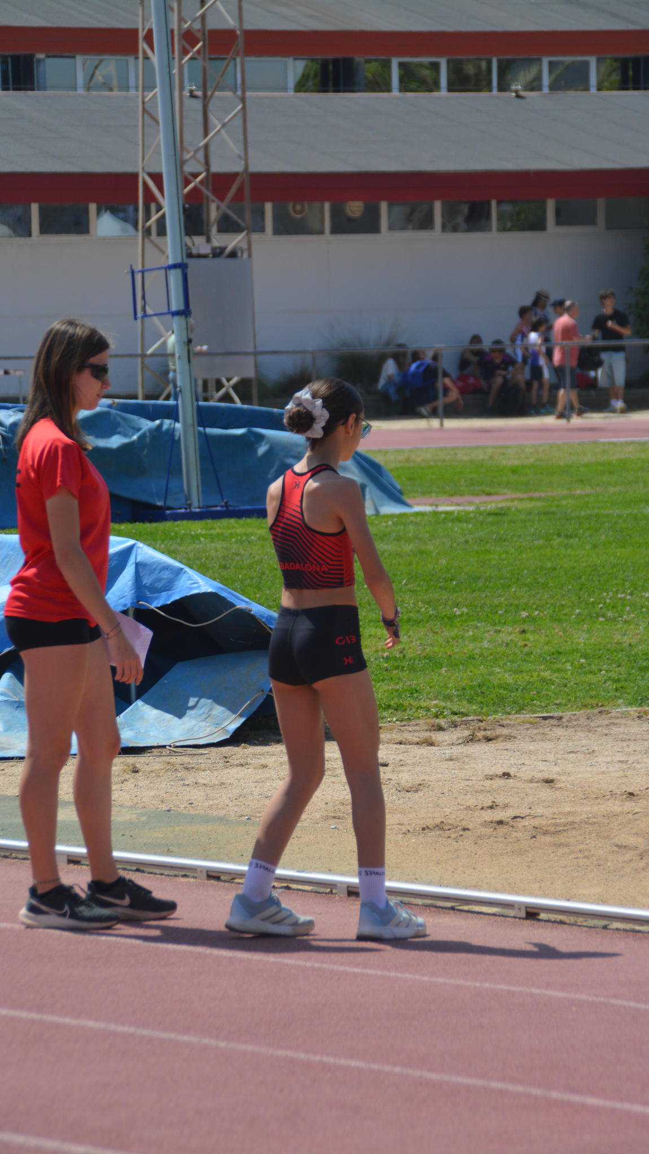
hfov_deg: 5.1
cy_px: 577
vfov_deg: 9.1
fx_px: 7222
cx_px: 286
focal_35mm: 236
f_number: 6.3
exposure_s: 1/1600
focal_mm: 150
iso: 400
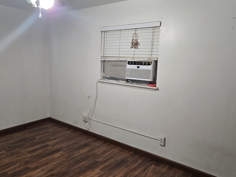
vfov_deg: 48.2
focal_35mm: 29
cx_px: 105
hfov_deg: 61.5
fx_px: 198
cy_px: 87
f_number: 1.8
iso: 320
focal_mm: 5.4
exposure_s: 1/120
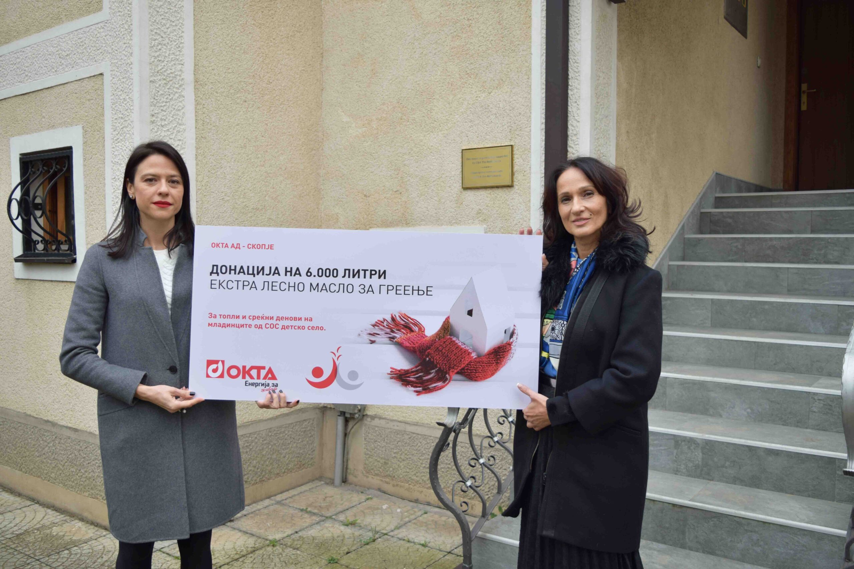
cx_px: 427
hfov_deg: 57.2
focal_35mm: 33
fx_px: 783
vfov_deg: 40.0
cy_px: 284
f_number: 3.8
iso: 200
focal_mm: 22
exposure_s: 1/250
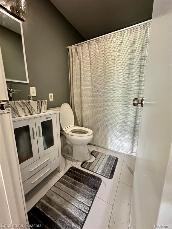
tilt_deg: -10.9
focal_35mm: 14
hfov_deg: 85.7
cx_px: 86
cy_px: 114
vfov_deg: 102.1
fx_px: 93
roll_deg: -0.2
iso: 1000
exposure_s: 1/60
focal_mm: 2.22
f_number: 2.2
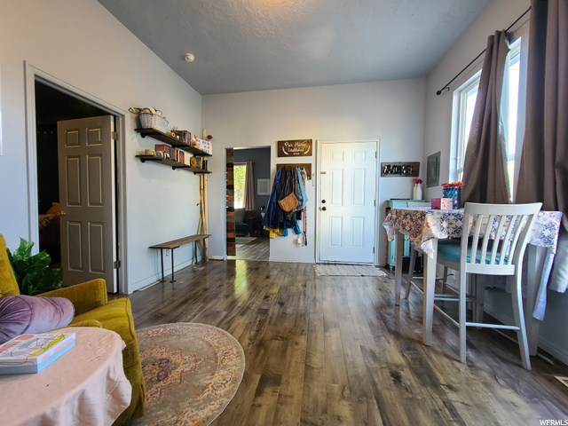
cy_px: 213
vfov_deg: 89.9
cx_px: 284
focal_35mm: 13
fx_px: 213
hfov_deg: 106.2
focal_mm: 2.2
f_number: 2.2
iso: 320
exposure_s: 1/39
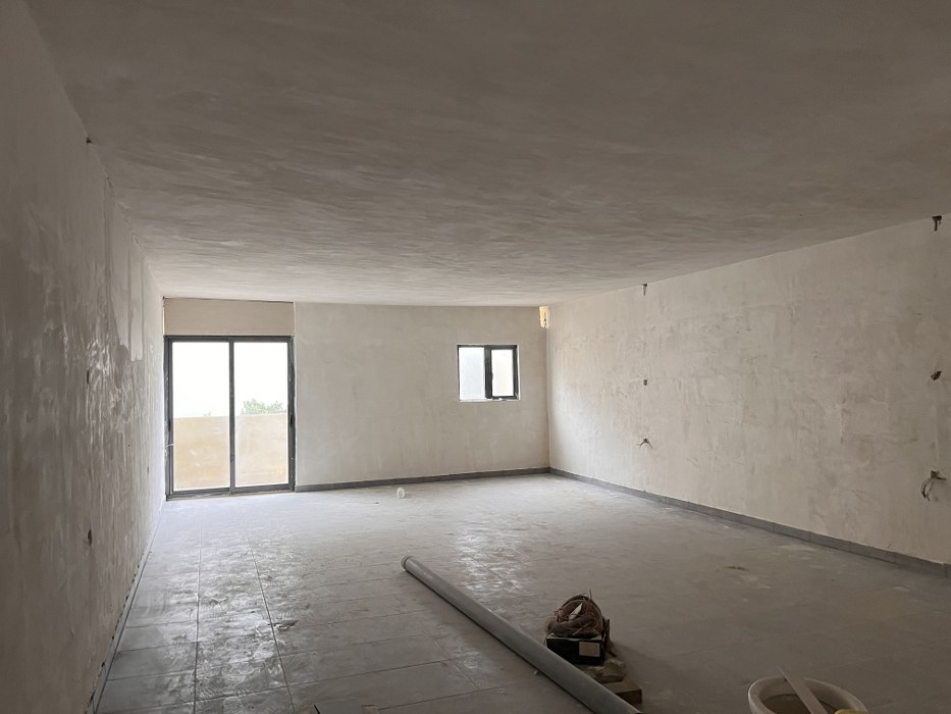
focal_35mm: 26
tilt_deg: -2.8
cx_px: 476
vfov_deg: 53.1
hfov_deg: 67.3
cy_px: 357
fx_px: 714
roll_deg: +1.5
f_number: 1.6
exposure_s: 1/60
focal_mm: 5.1
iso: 125
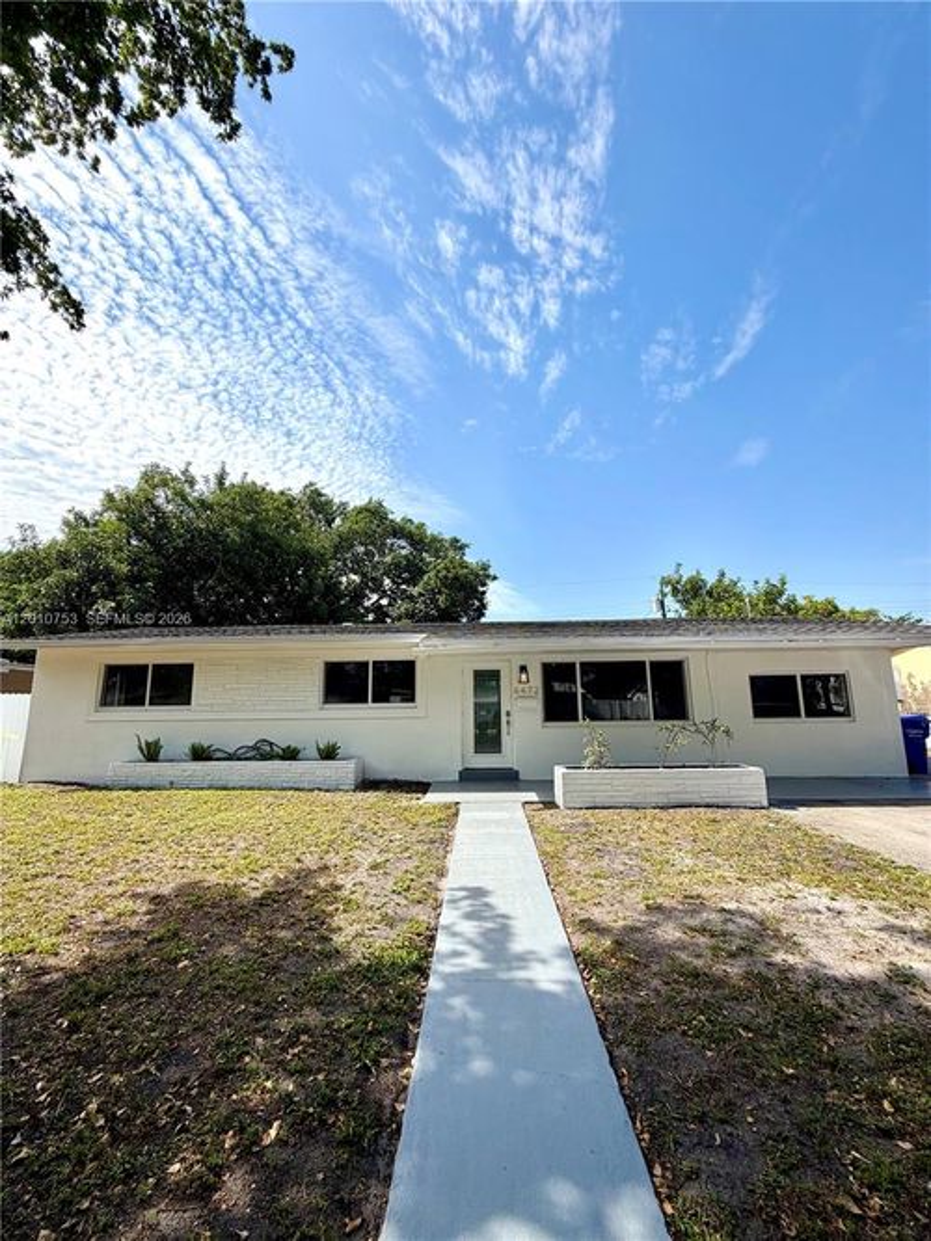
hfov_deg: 85.7
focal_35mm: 14
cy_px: 620
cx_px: 466
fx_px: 502
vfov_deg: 102.1
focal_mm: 2.22
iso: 20
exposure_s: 1/985
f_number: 2.2
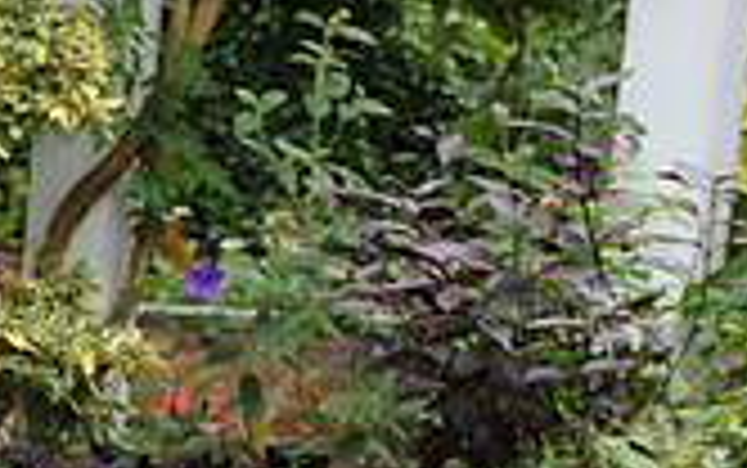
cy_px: 860
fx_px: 3993
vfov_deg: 6.5
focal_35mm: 196
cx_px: -382
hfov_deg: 10.3
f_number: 7.1
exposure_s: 1/80
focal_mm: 55
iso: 500
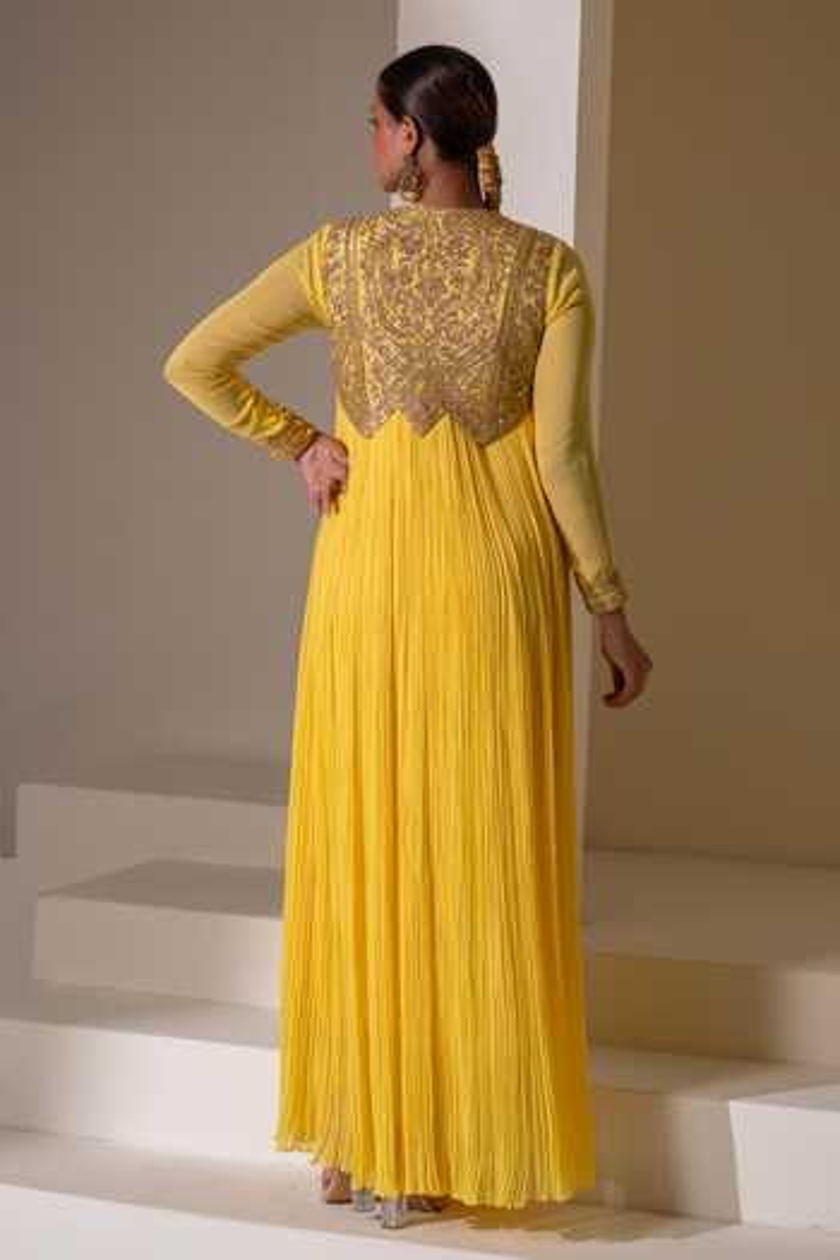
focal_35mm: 50
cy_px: 630
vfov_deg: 39.6
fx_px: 1750
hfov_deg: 27.0
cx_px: 420
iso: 400
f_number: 2.8
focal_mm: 50
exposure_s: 1/250
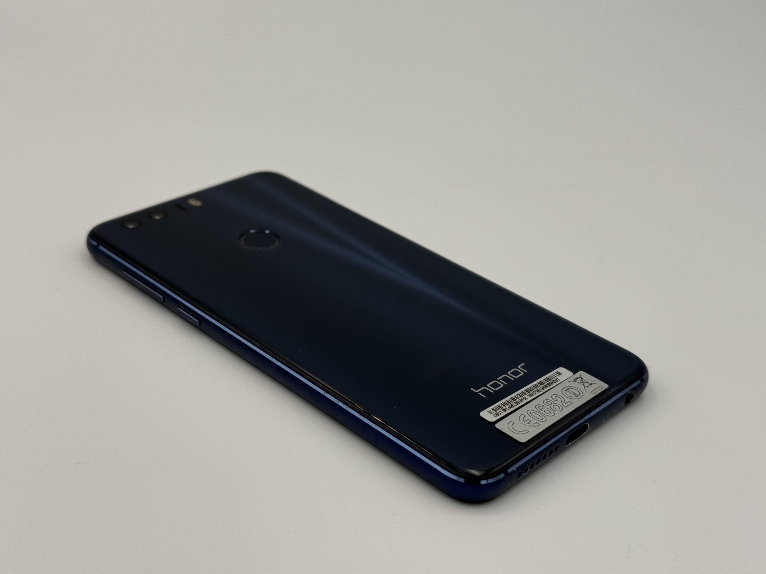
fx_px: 1062
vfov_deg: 30.3
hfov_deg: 39.7
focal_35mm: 48
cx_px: 383
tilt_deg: -30.6
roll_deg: -4.7
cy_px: 287
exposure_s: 1/975
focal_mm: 6.76
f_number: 1.78
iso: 64
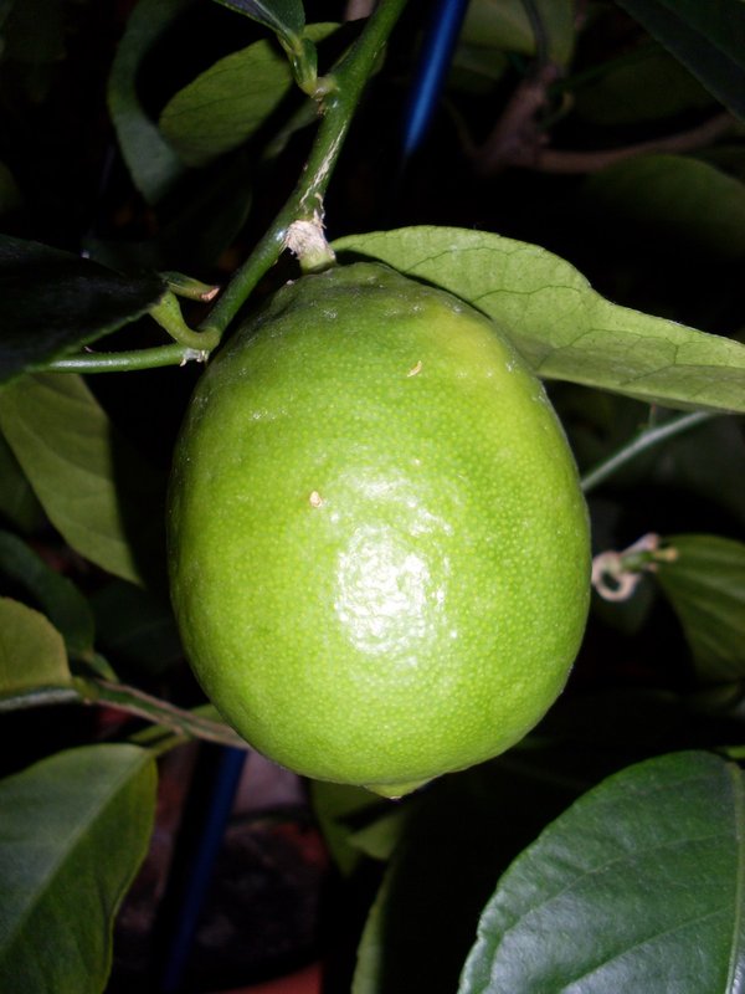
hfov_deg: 37.7
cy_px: 497
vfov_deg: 49.0
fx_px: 1090
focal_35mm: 38
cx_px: 372
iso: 100
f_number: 7.7
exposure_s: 1/45
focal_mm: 6.3
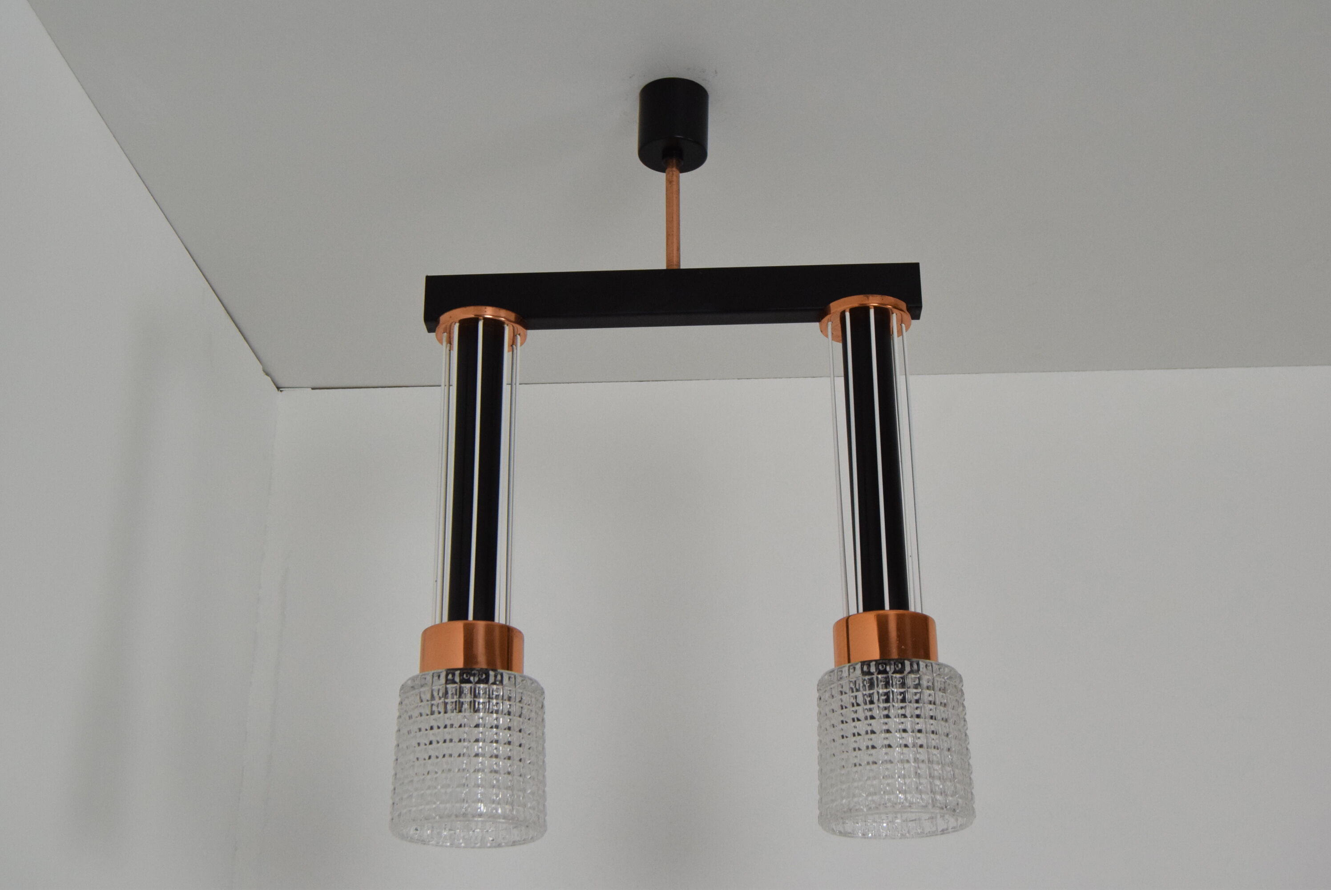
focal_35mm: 48
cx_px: 666
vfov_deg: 28.1
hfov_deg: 41.1
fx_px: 1776
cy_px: 445
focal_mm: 32
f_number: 8
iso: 1600
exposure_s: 1/250
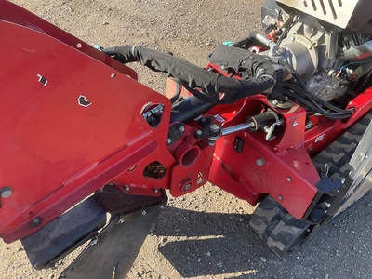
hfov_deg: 61.7
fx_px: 312
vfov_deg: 48.2
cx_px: 186
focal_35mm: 29
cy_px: 140
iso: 20
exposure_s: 1/214
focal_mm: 3
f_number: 1.8
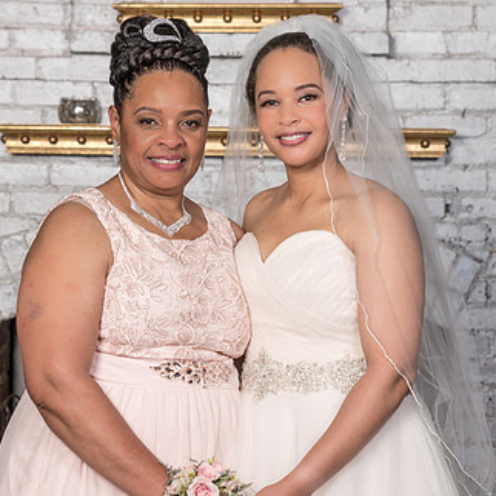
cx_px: 186
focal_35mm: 127
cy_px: 225
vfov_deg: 13.7
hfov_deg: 13.7
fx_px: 2059
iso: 100
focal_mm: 70
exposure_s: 1/200
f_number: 4
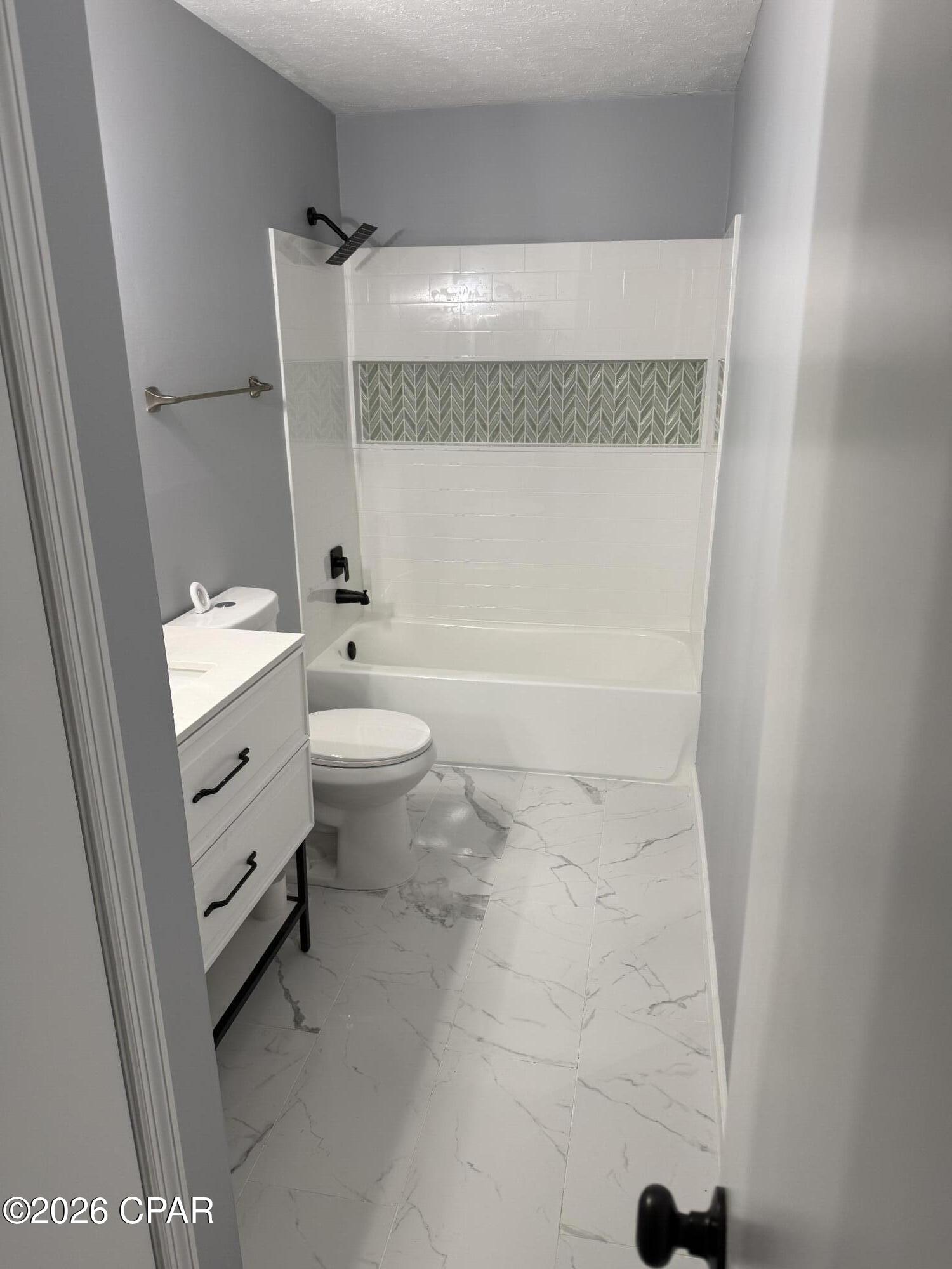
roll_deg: +0.8
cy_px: 634
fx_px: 880
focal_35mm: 24
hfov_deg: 56.8
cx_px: 476
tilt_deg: -17.7
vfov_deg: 71.6
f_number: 1.78
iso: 125
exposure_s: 1/60
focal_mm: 6.76
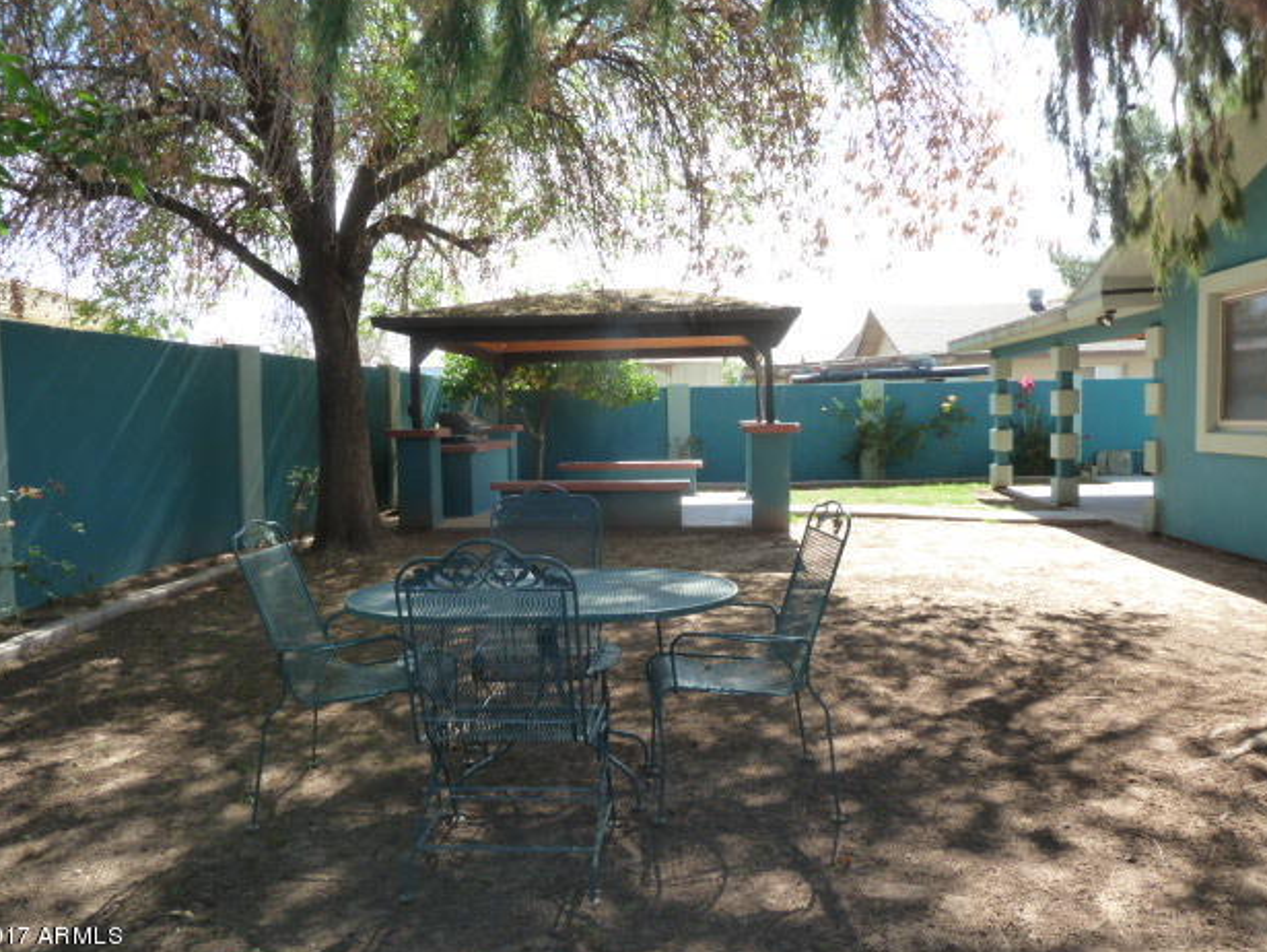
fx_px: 952
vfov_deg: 53.1
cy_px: 482
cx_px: 622
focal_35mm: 26
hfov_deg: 67.3
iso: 125
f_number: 4
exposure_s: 1/125
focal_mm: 4.1
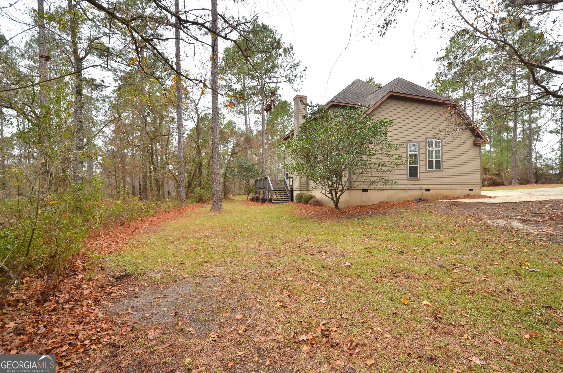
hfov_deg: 100.5
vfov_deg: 77.1
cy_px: 186
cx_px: 282
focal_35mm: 15
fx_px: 234
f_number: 9
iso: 200
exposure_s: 1/50
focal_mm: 10
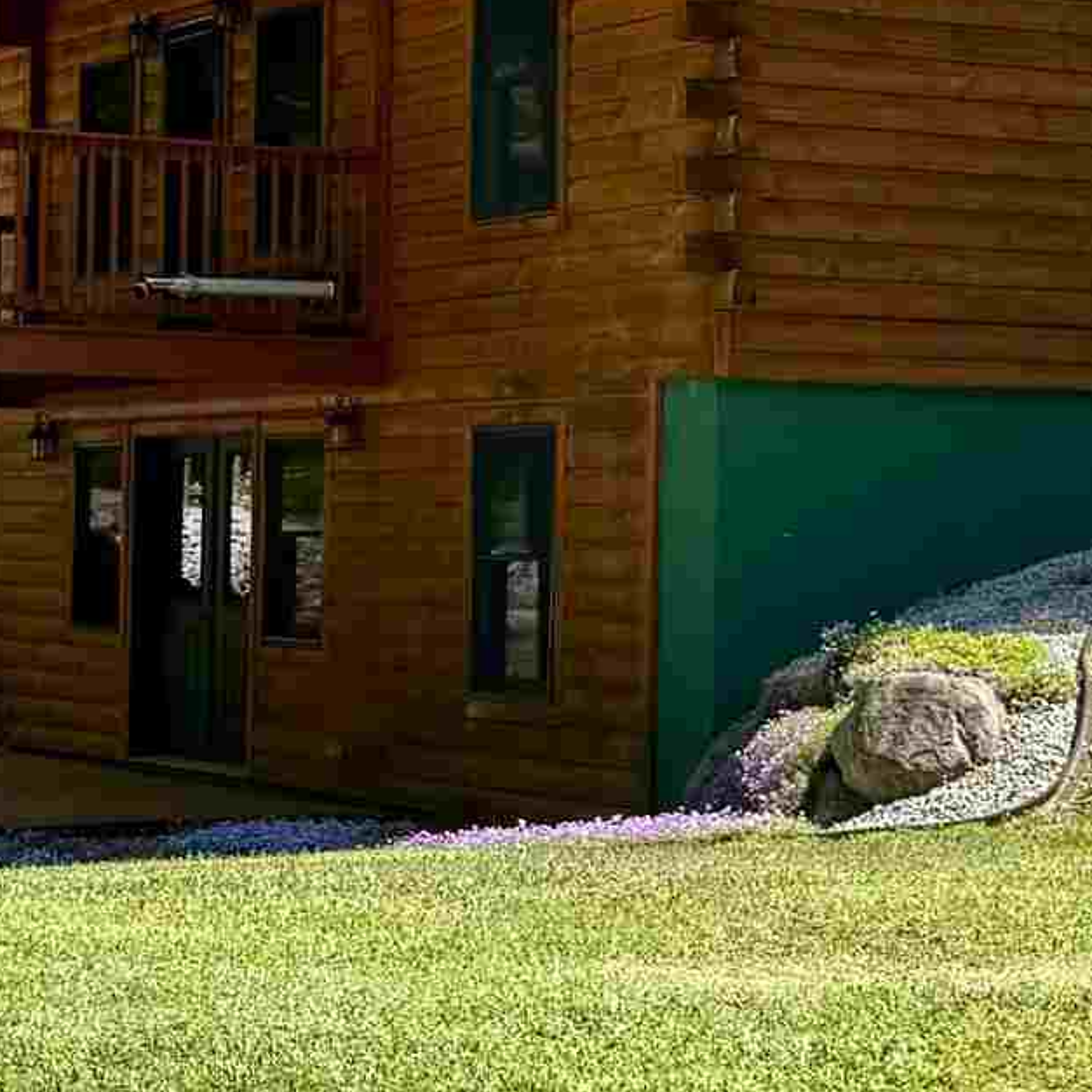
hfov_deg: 16.7
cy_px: 396
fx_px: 3712
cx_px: 658
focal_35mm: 104
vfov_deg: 16.7
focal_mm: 6.76
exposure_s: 1/1076
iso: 80
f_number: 1.78
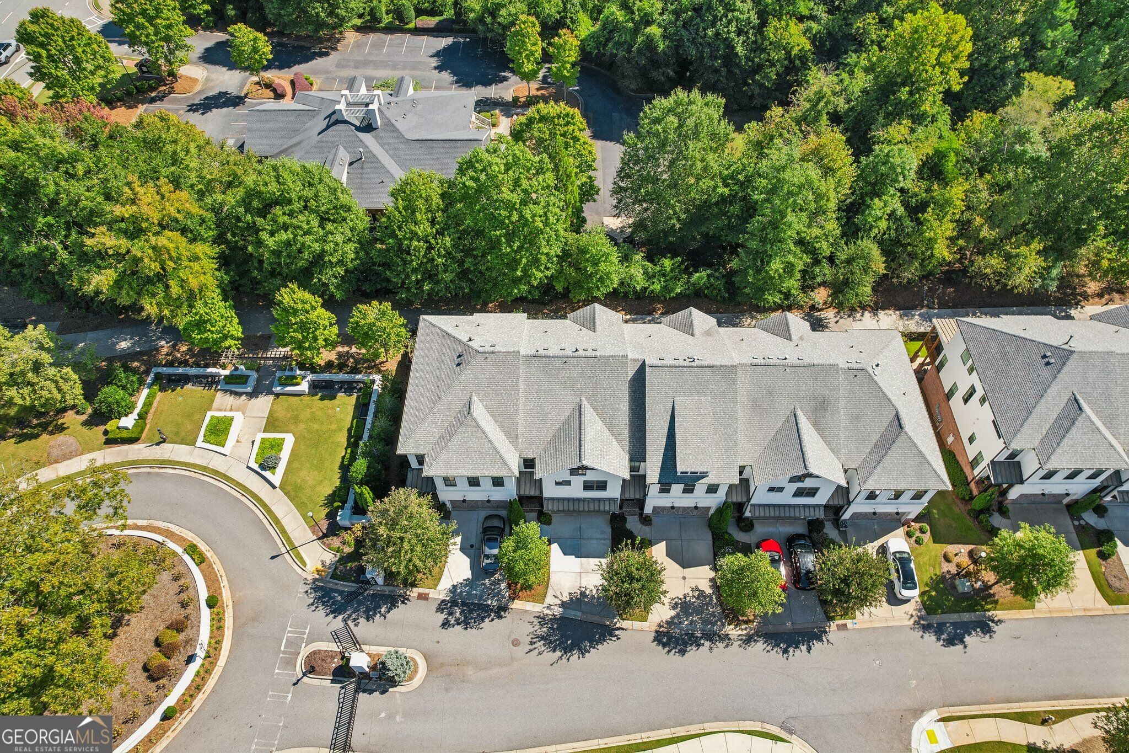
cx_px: 564
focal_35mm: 22
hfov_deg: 78.6
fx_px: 690
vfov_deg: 57.2
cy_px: 376
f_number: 2.8
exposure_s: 1/800
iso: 100
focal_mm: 8.4
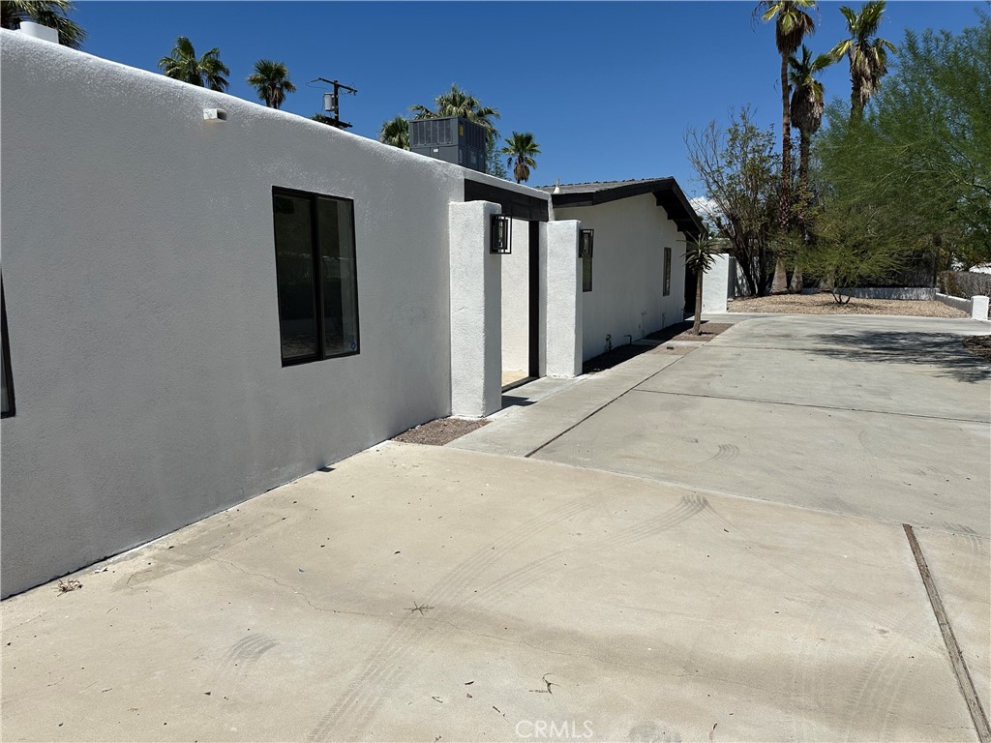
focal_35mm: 24
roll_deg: +0.8
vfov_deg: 56.8
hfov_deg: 71.6
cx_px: 496
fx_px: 687
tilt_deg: -7.1
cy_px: 372
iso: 80
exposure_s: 1/13699
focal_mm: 6.86
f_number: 1.78
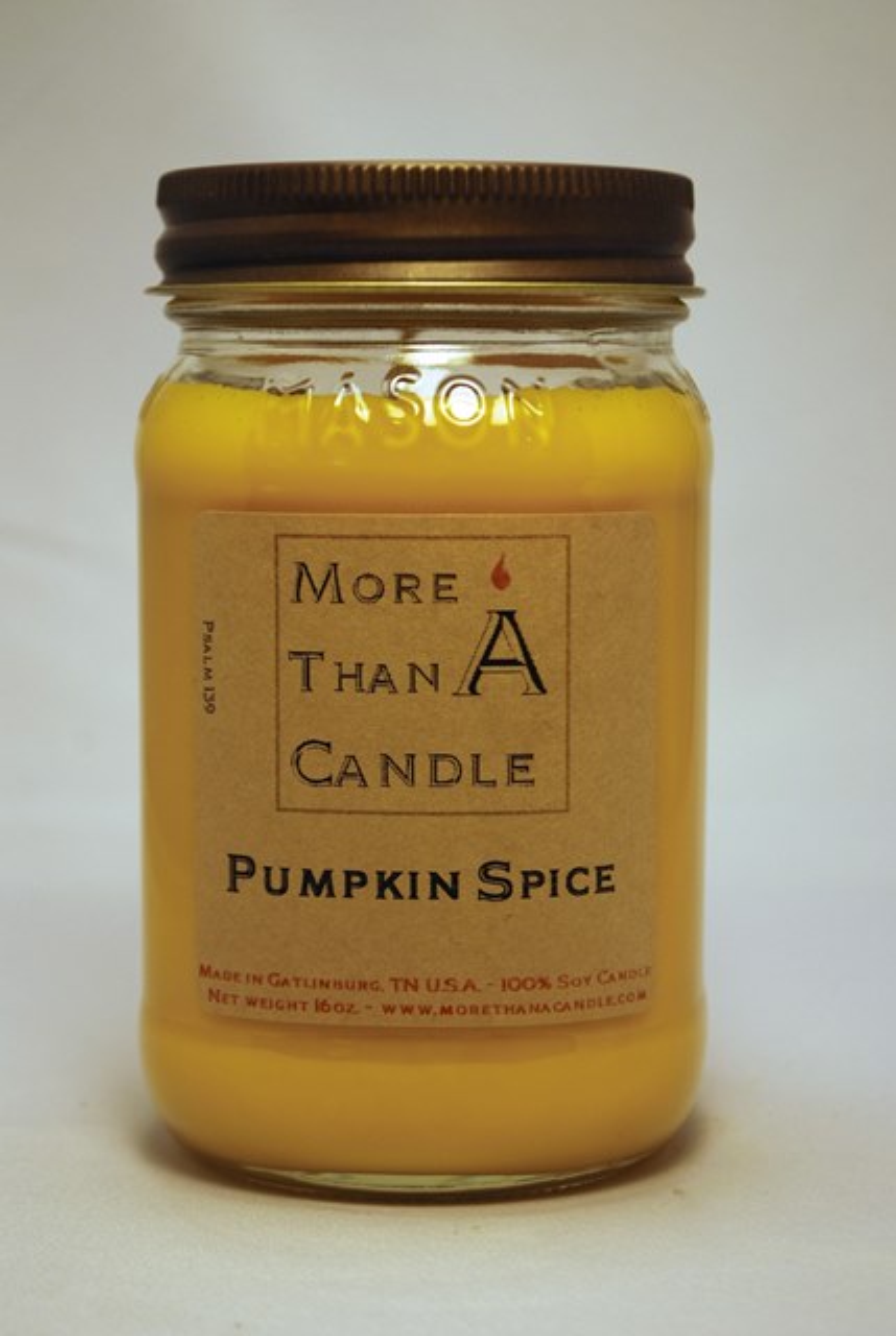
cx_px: 448
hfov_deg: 16.6
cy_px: 668
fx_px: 3068
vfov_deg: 24.6
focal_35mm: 82
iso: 180
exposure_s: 1/125
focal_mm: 55
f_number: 5.6
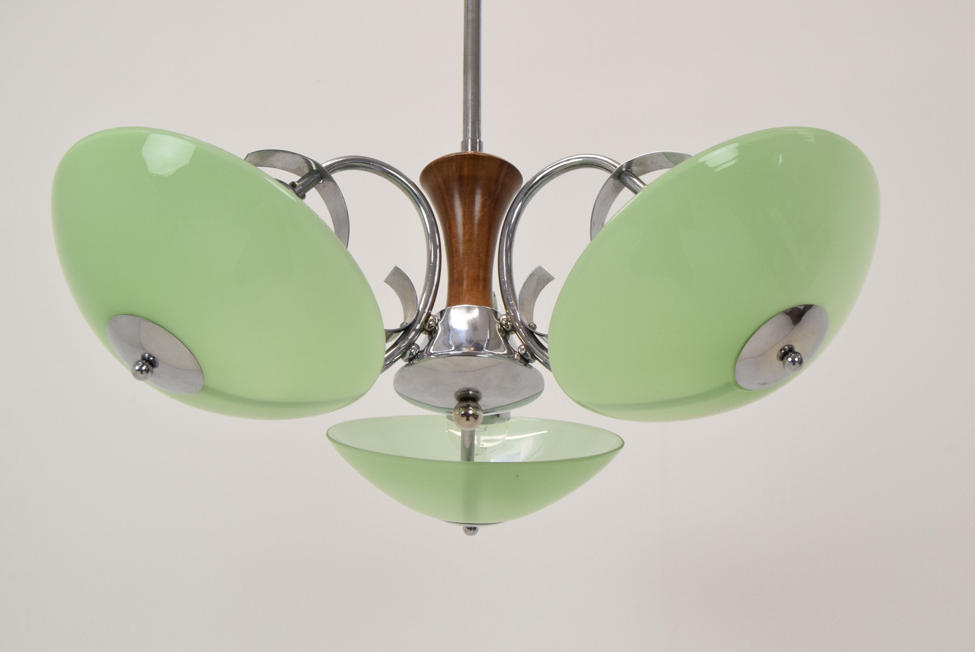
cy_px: 326
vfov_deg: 26.5
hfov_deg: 38.9
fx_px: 1382
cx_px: 488
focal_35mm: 51
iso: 1600
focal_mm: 34
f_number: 14
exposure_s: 1/100
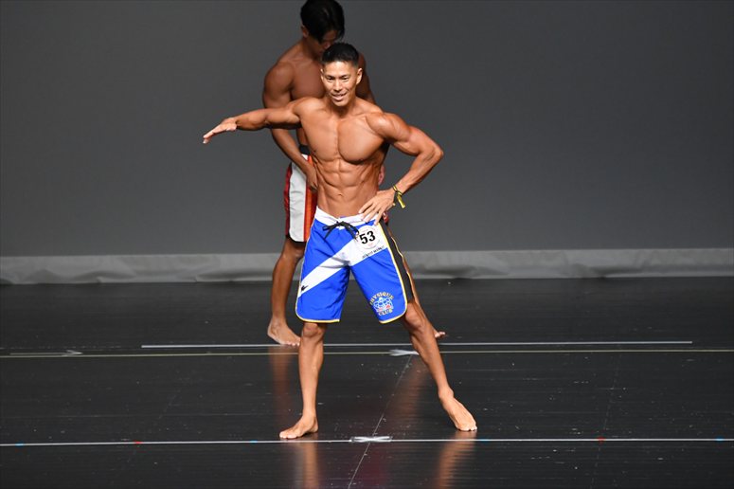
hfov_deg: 6.5
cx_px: 367
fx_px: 6419
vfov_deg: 4.4
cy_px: 244
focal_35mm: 315
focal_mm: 210
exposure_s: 1/400
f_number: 5.6
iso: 2500
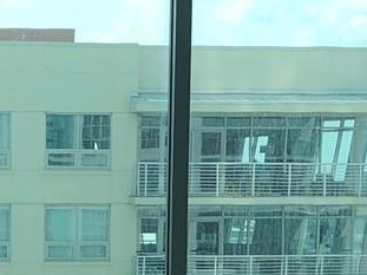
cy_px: 395
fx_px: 1526
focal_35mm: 144
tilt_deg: -8.4
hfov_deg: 13.6
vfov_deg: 10.0
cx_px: 26
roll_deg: +1.1
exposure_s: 1/923
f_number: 1.8
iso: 20
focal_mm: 4
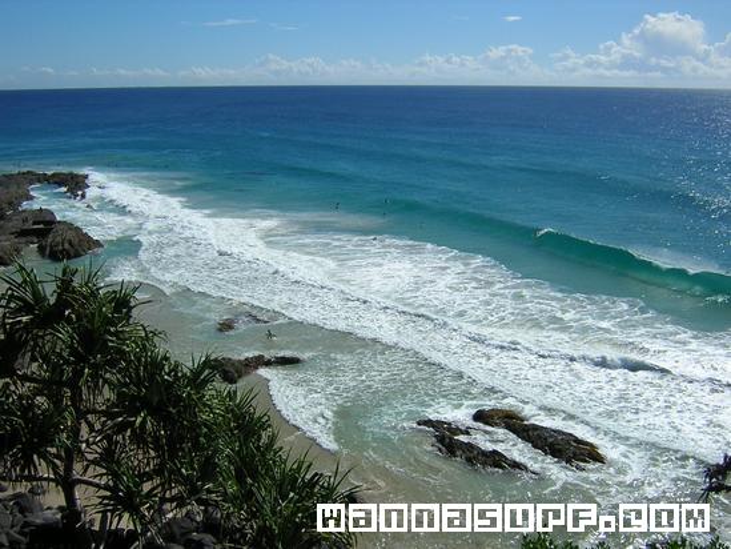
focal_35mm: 36
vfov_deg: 39.7
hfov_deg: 51.3
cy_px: 274
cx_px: 366
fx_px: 760
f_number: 5.2
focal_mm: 4.7
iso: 100
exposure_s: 1/738
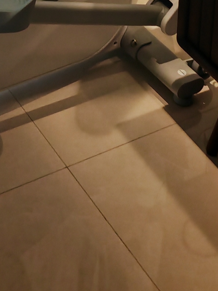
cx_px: 25
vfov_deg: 15.0
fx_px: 932
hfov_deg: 13.2
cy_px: -260
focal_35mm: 111
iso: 64
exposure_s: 1/220
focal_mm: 7.62
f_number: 1.6
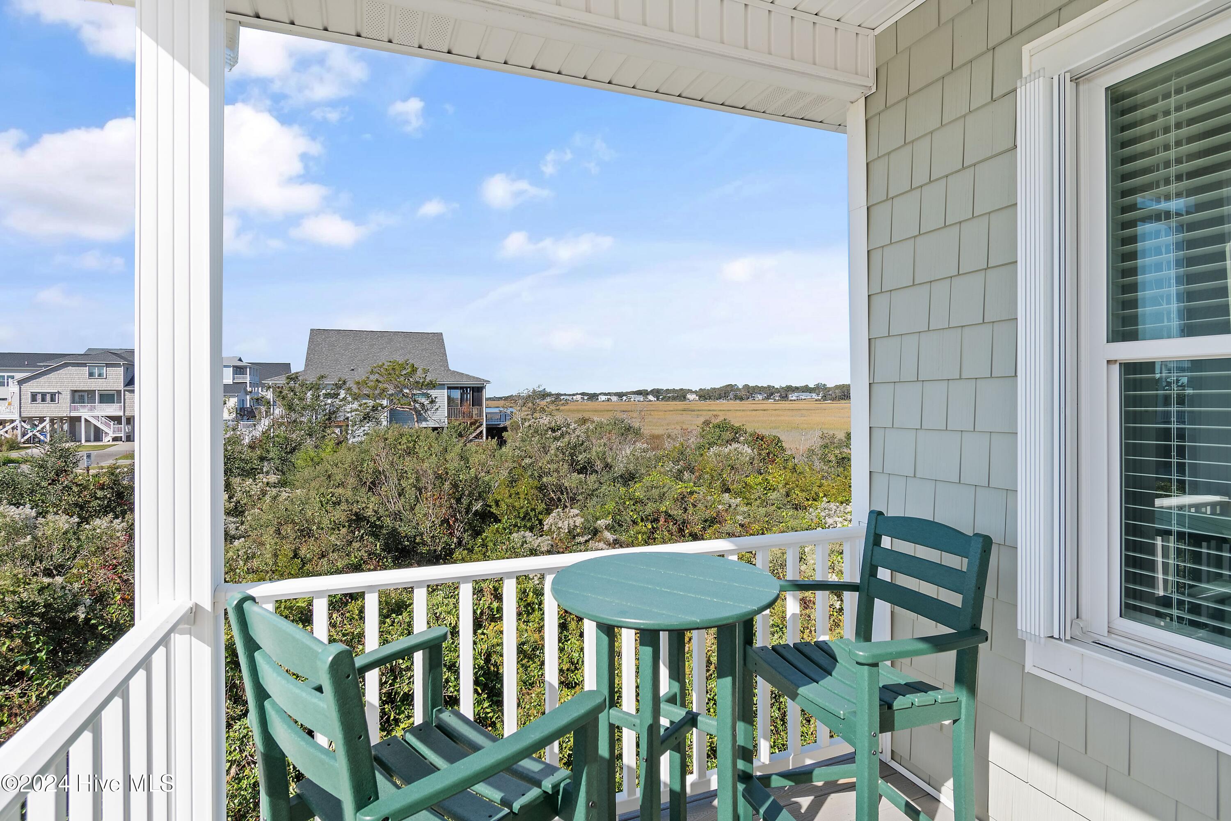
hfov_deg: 90.0
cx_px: 616
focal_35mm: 18
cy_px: 410
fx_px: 615
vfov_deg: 67.4
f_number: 6.3
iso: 100
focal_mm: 12
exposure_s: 1/160
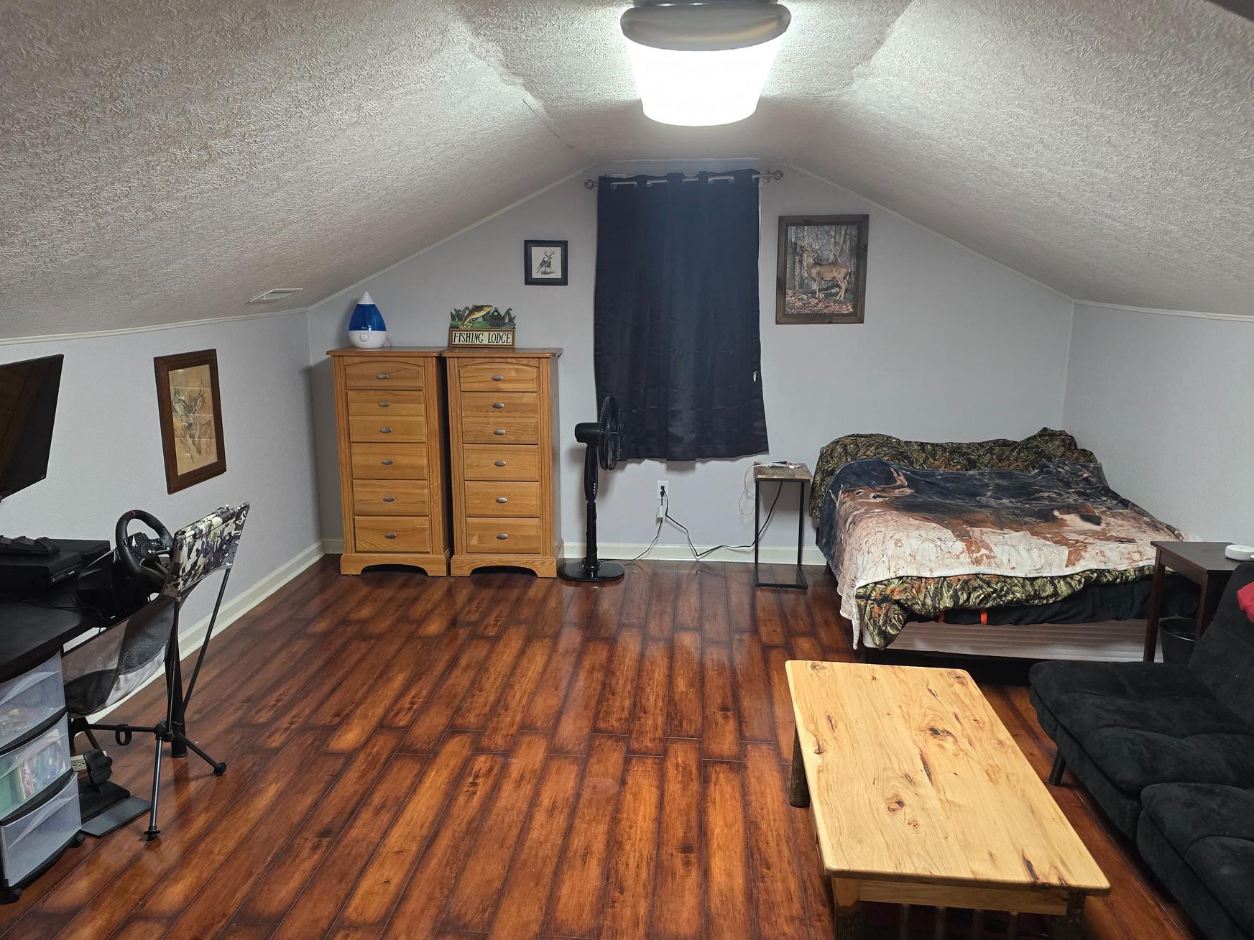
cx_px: 631
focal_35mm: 27
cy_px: 501
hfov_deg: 65.3
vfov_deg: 51.3
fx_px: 978
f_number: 1.7
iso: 500
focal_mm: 6.3
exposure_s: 1/120
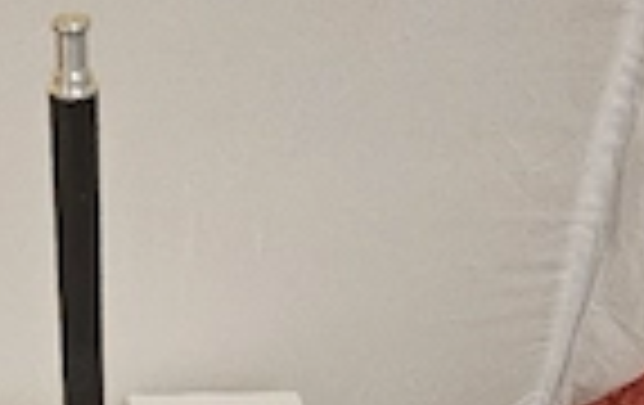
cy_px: 500
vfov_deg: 17.5
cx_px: 59
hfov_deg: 27.8
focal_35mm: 71
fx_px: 1249
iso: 640
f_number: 1.8
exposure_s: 1/50.3
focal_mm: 5
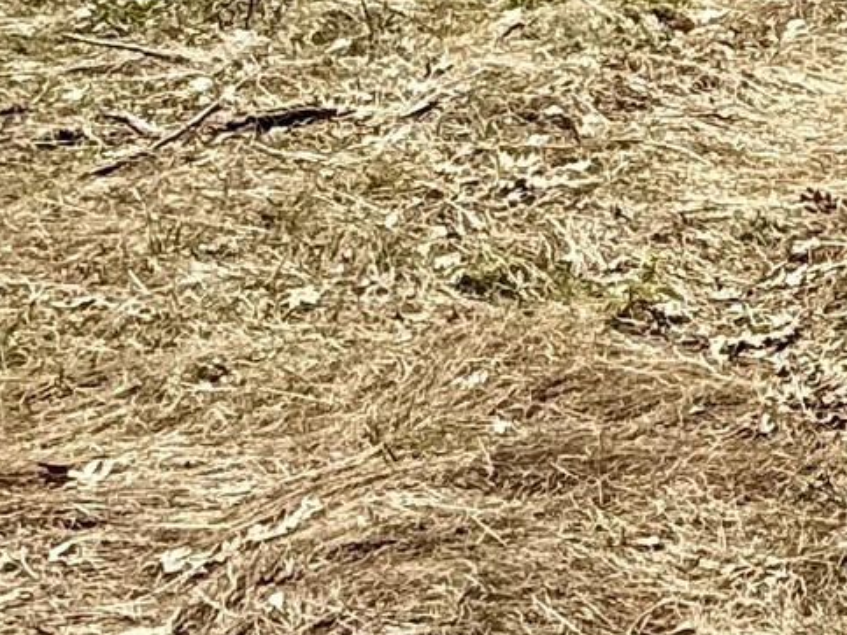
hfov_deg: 16.7
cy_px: -410
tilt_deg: -0.6
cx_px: 1676
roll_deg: +0.9
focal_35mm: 89
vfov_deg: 15.0
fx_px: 2177
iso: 50
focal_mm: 2.22
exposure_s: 1/1534
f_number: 2.2
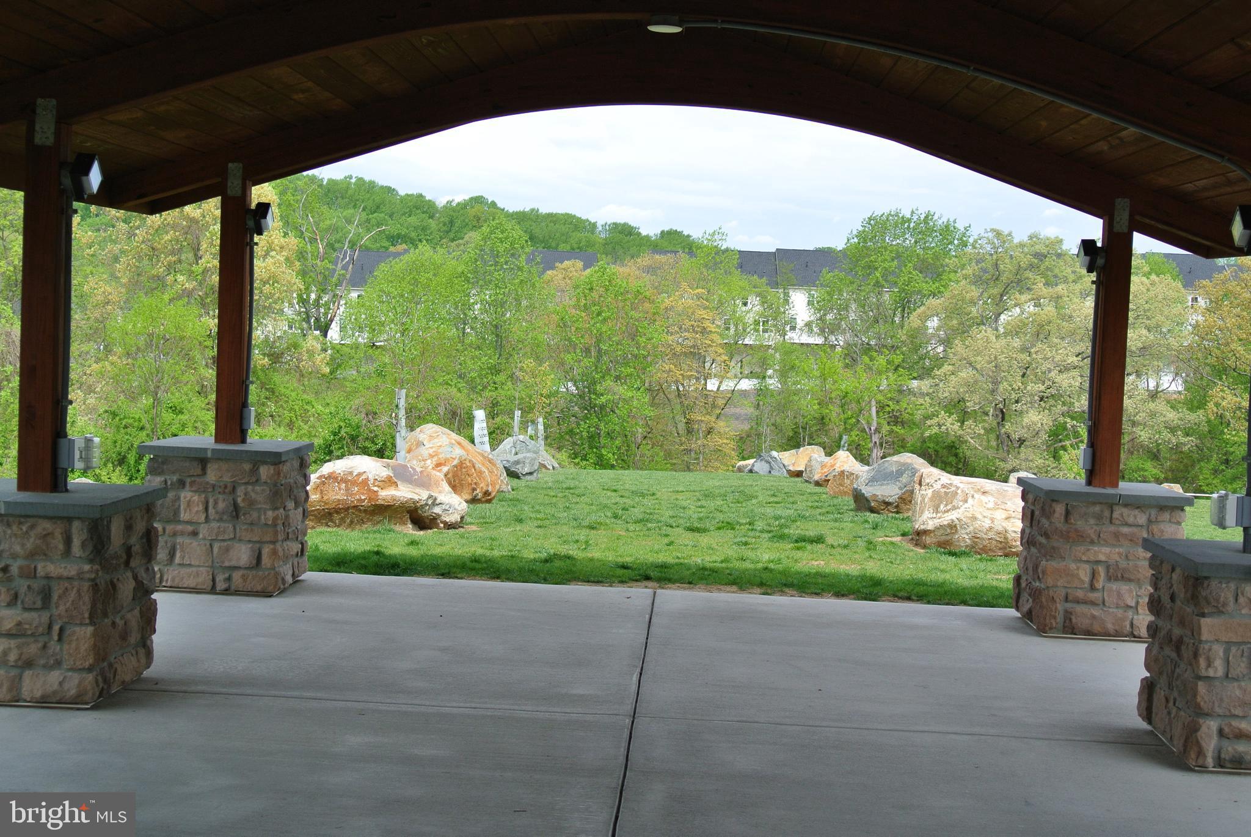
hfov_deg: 40.3
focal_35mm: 49
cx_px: 626
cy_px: 418
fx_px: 1704
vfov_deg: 27.6
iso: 100
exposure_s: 1/400
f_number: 4.5
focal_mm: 18.2
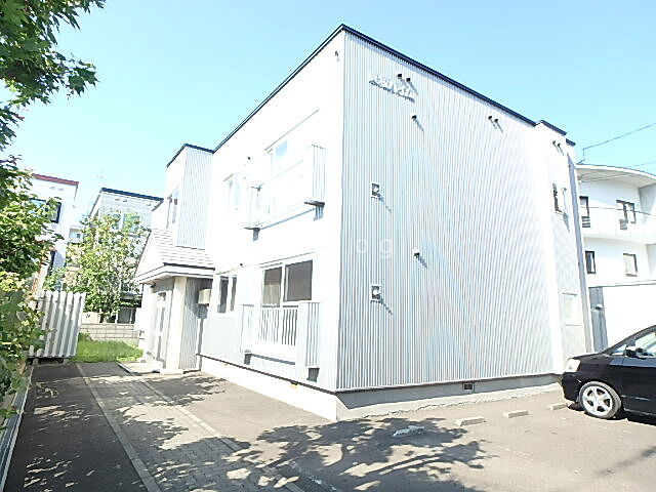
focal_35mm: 21
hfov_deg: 79.0
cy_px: 246
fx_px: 398
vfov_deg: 63.4
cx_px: 328
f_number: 3.5
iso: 125
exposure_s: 1/320
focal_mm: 3.7
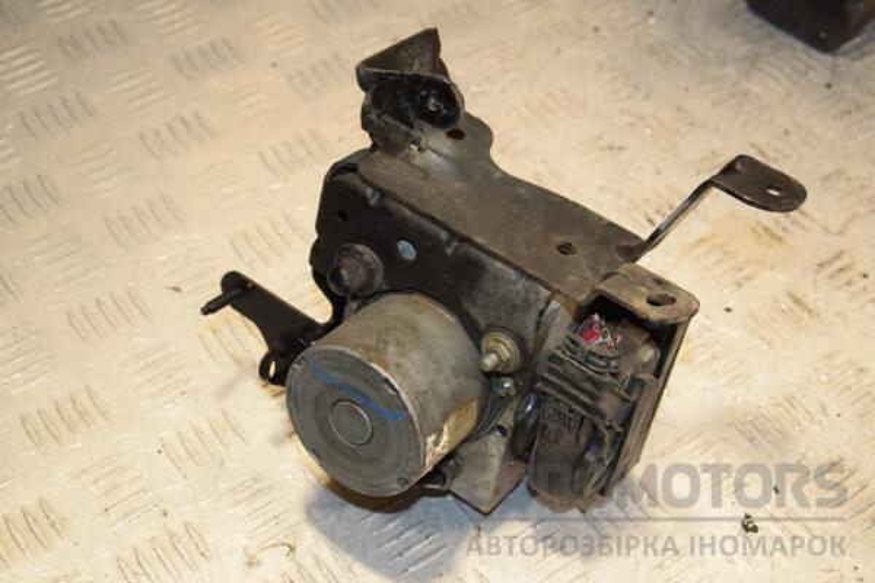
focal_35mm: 68
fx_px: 1640
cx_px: 438
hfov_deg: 29.9
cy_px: 292
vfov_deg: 20.2
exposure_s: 1/200
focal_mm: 45
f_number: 6.3
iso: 800
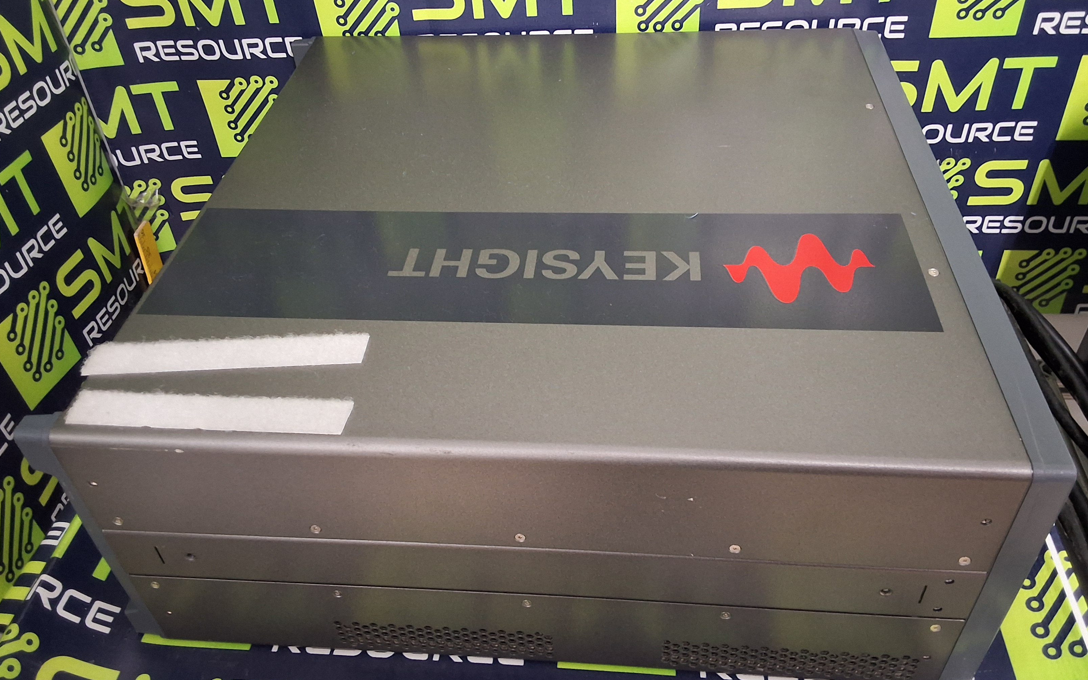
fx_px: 890
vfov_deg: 41.8
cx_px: 540
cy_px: 325
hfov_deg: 62.9
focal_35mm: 30
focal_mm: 2.91
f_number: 1.9
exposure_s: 1/24
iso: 250
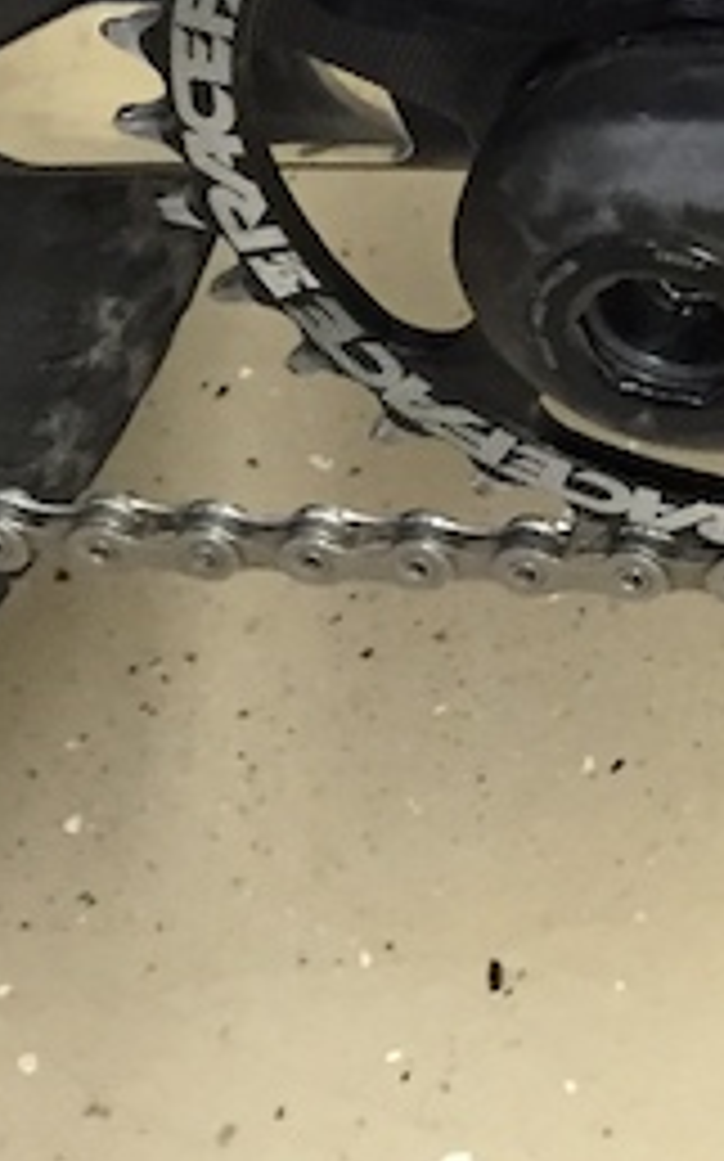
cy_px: -328
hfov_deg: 10.0
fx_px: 3856
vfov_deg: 16.2
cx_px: 1385
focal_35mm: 122
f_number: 2.2
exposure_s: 1/24
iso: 250
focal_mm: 4.15
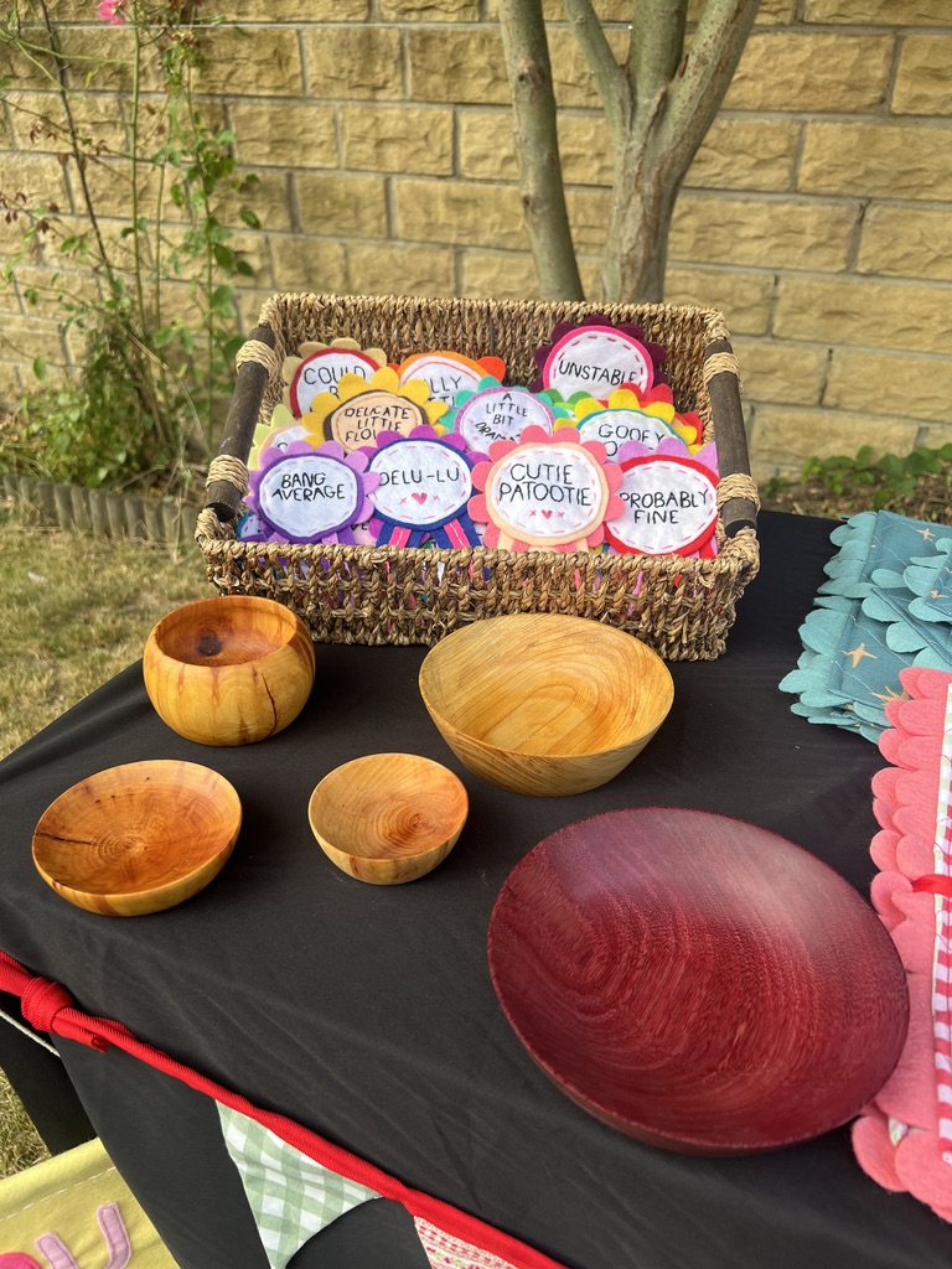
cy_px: 634
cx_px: 476
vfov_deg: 67.3
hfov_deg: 53.1
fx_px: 953
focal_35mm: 26
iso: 50
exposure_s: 1/407
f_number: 1.5
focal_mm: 5.7
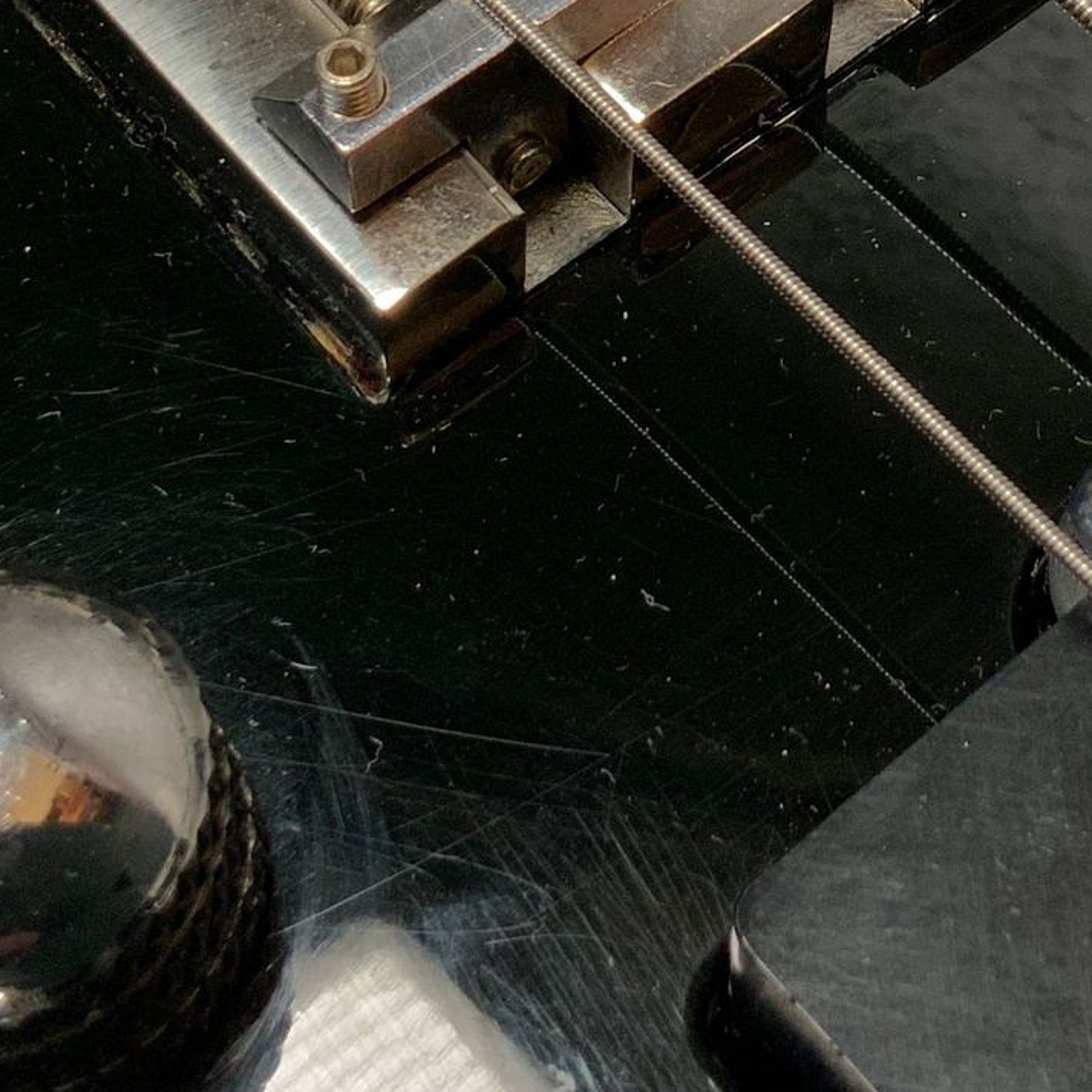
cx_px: 933
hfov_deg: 18.6
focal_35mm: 92
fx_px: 3284
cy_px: -20
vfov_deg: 18.4
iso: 64
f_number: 1.8
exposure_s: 1/62
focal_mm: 3
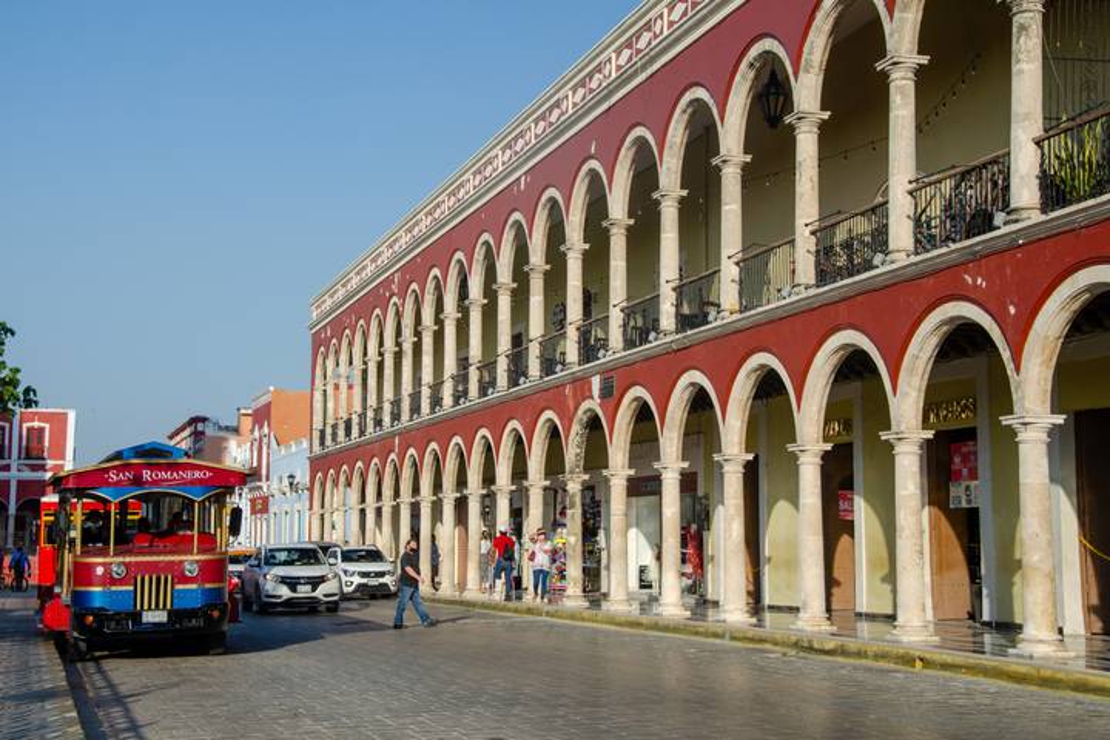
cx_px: 555
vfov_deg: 23.8
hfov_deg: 35.1
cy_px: 370
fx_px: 1757
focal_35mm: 57
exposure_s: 1/160
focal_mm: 38
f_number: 8
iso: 100
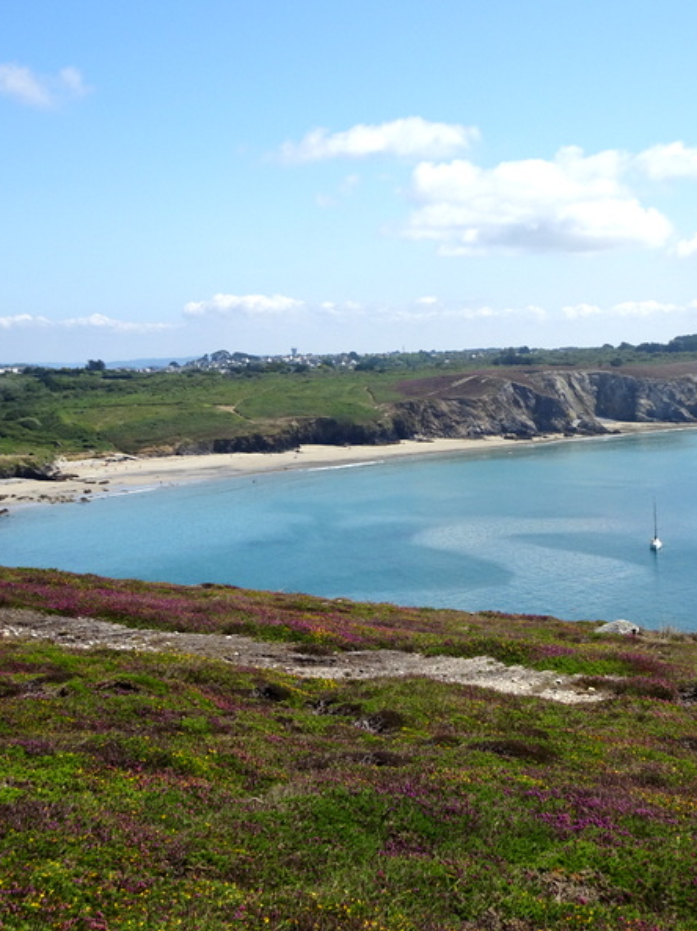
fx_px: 1451
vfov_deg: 35.6
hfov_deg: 26.8
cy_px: 468
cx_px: 482
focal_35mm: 54
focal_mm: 6.8
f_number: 4
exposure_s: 1/800
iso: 80
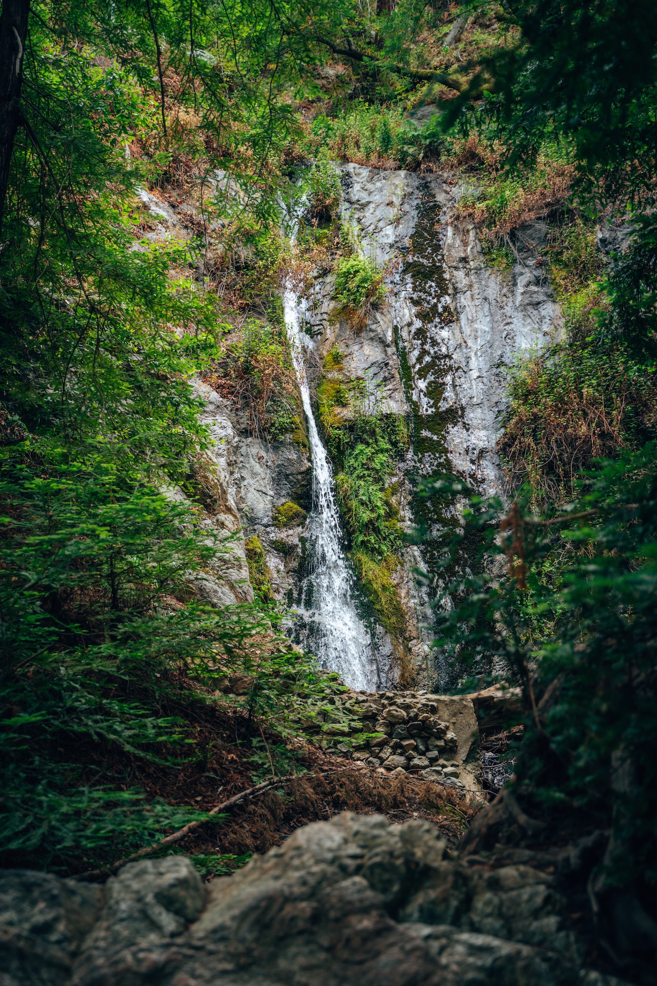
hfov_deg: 29.2
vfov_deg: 42.7
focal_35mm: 46
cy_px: 493
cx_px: 328
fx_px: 1259
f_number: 2.8
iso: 400
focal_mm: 46
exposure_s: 1/200
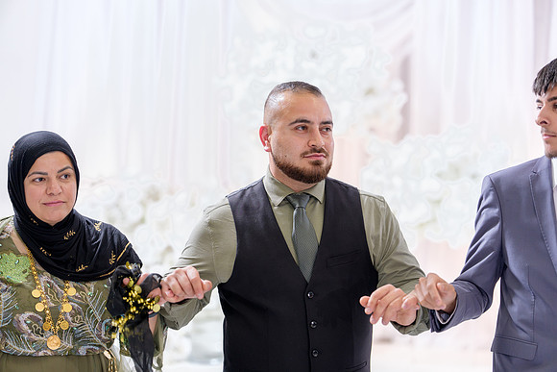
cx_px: 278
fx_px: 1377
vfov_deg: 15.4
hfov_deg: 22.9
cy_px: 186
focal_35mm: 89
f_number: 2
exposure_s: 1/200
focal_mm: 89
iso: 640
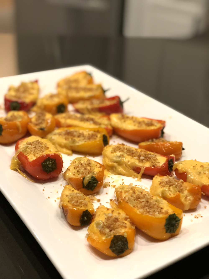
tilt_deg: -27.3
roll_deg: -2.7
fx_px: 419
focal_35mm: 52
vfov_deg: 36.8
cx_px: 104
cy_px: 140
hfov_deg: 28.0
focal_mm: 6
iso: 100
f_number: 2.4
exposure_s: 1/30
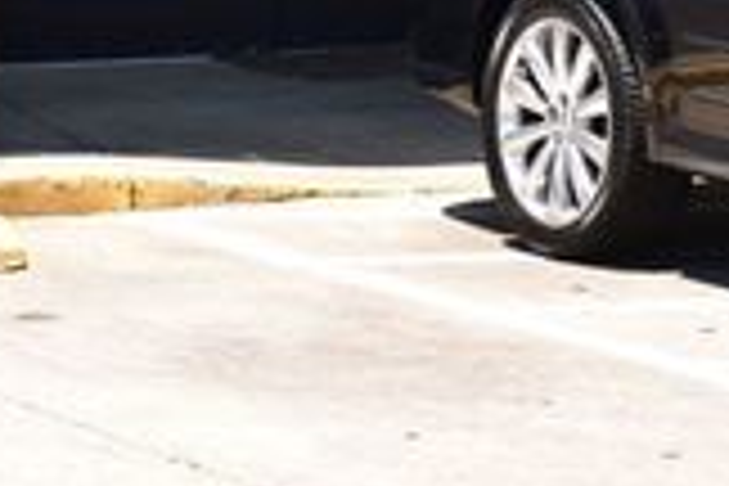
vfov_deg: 6.4
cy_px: -414
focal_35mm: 208
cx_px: 688
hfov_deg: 9.8
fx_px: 4211
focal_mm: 35
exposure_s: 1/320
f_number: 10
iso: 400
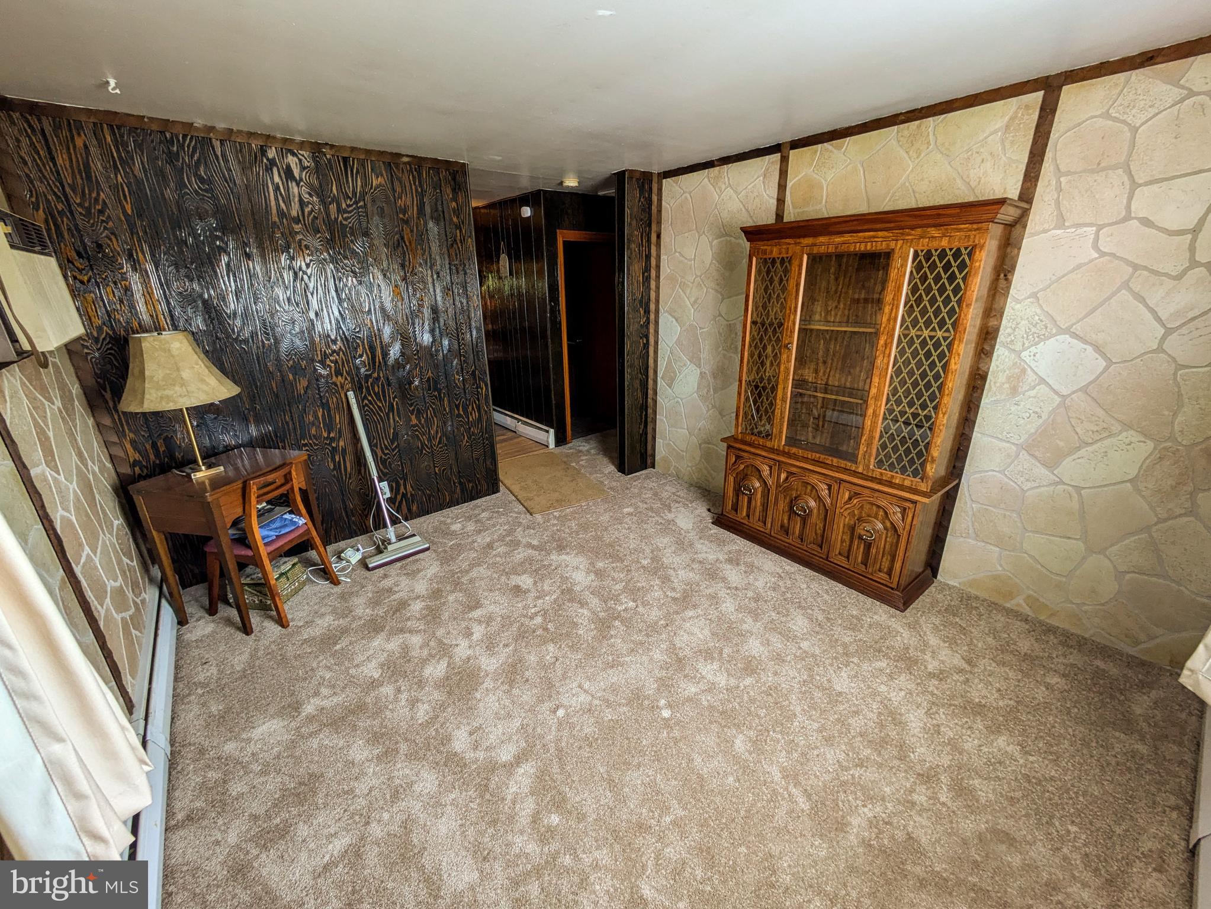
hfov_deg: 102.0
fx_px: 490
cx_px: 606
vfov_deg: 85.7
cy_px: 454
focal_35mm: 14
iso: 167
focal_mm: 1.83
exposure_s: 1/24
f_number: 2.2
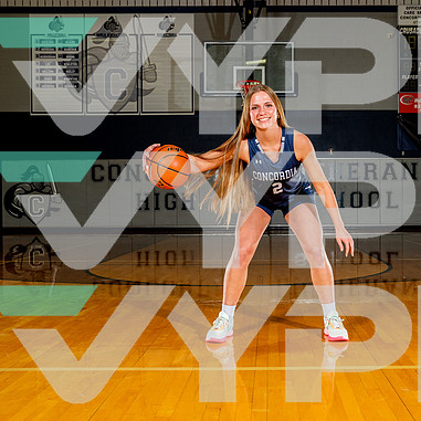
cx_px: 267
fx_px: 605
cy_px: 210
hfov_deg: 38.1
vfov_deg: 38.3
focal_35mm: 44
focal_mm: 34
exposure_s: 1/250
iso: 800
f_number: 8
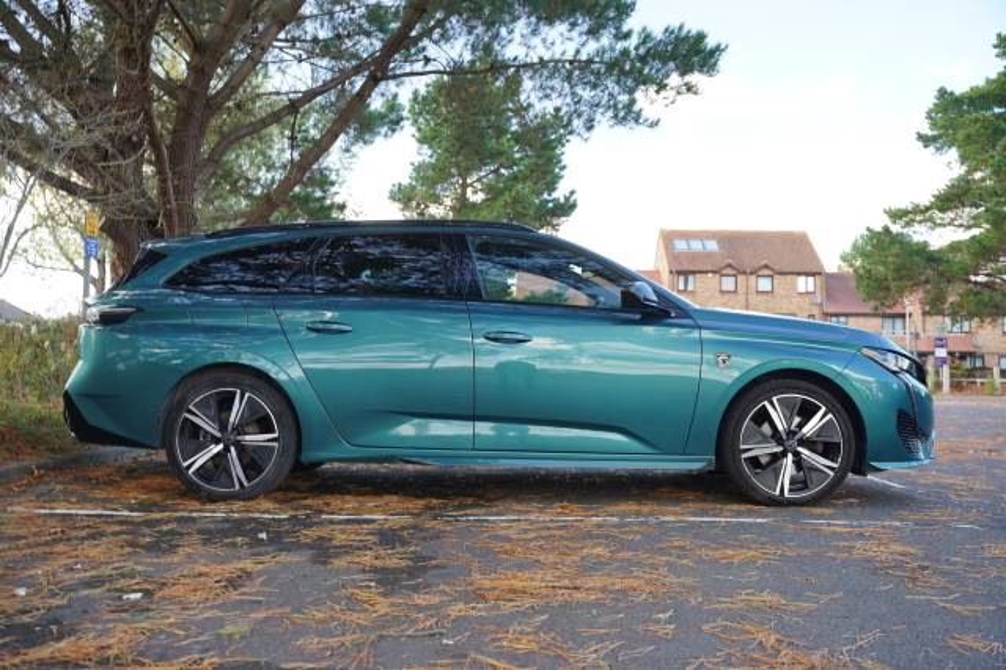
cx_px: 503
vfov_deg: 35.9
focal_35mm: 37
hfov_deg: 51.9
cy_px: 335
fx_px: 1033
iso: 250
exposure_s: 1/60
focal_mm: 37
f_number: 4
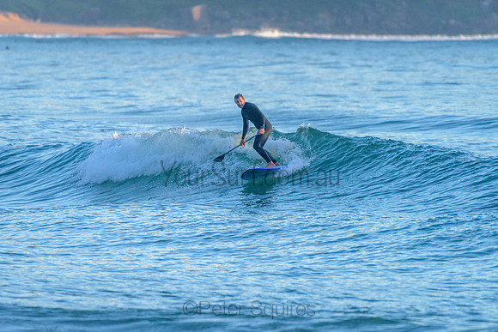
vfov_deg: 2.2
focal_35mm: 613
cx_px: 249
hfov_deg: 3.4
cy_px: 166
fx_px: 8479
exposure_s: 1/2000
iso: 1000
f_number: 5.6
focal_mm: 500
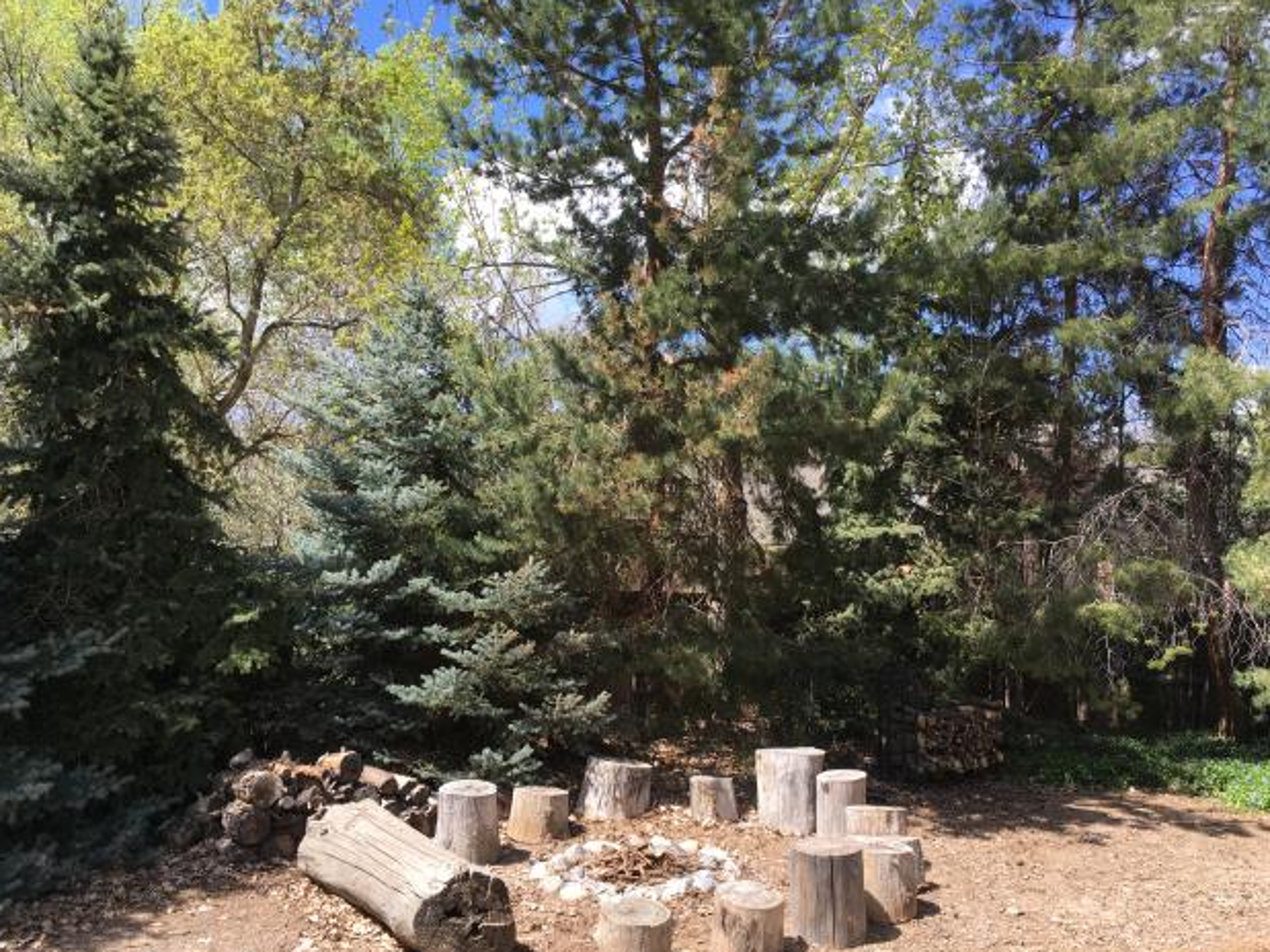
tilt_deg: +1.4
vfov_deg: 46.8
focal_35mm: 30
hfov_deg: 60.0
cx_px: 650
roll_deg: -0.4
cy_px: 488
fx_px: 1100
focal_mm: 4.15
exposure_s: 1/699
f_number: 2.2
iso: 25
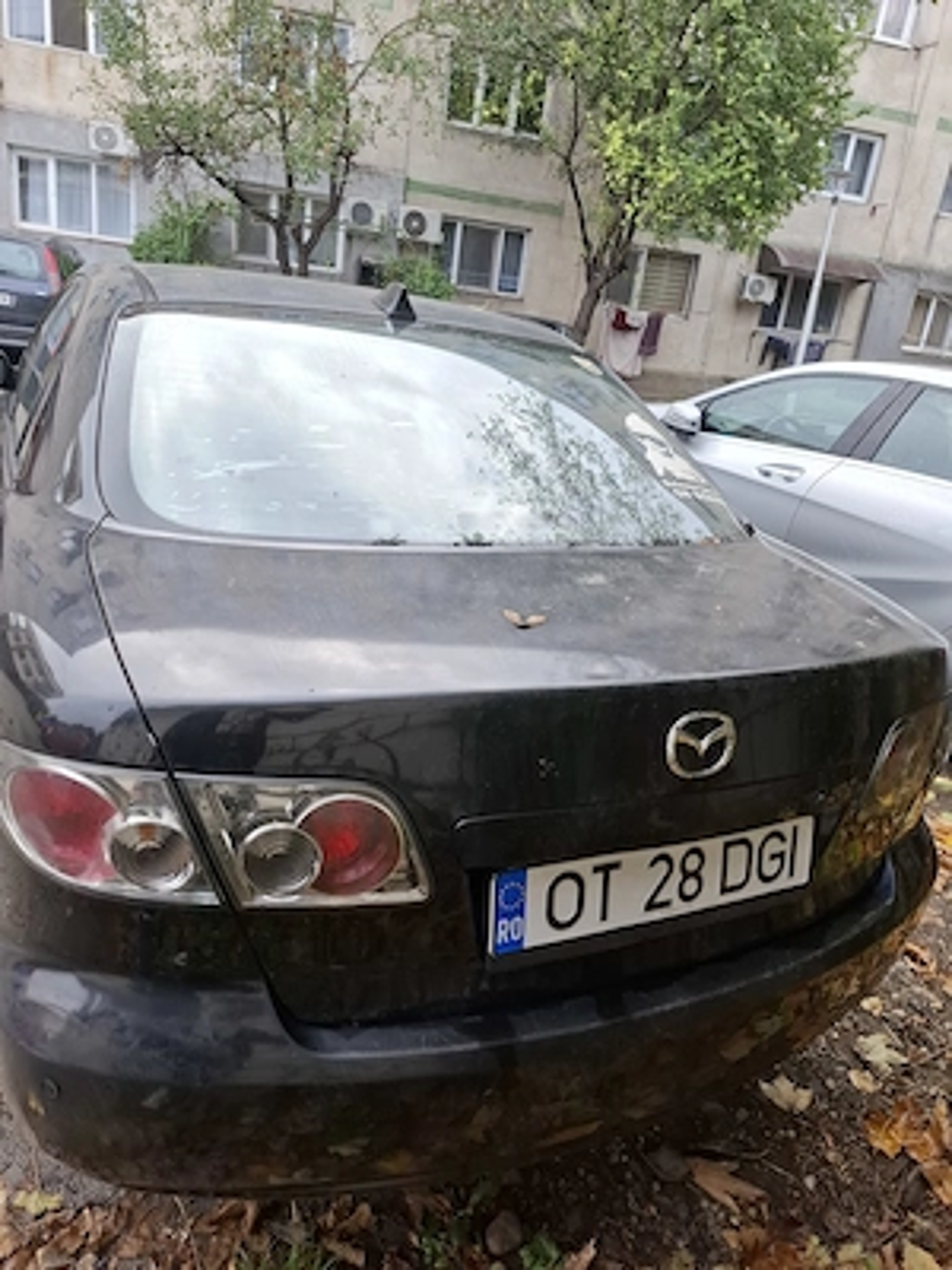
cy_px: 635
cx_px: 476
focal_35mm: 23
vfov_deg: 73.9
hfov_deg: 58.9
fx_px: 843
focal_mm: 5.54
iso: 50
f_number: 1.8
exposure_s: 1/275
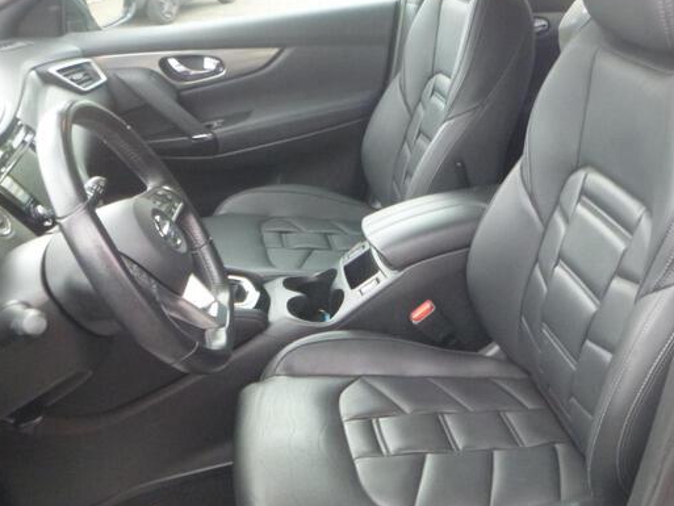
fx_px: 760
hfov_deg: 47.0
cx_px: 455
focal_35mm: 39
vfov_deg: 36.6
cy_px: 189
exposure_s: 1/30
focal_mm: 4.5
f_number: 3.9
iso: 400
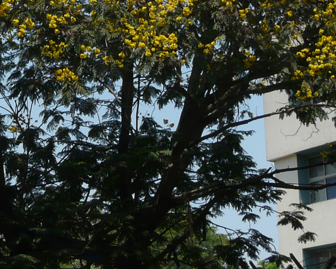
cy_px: -38
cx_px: 94
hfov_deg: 17.2
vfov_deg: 13.6
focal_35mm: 111
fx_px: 1104
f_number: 5.6
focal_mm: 5.7
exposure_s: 1/500
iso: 100
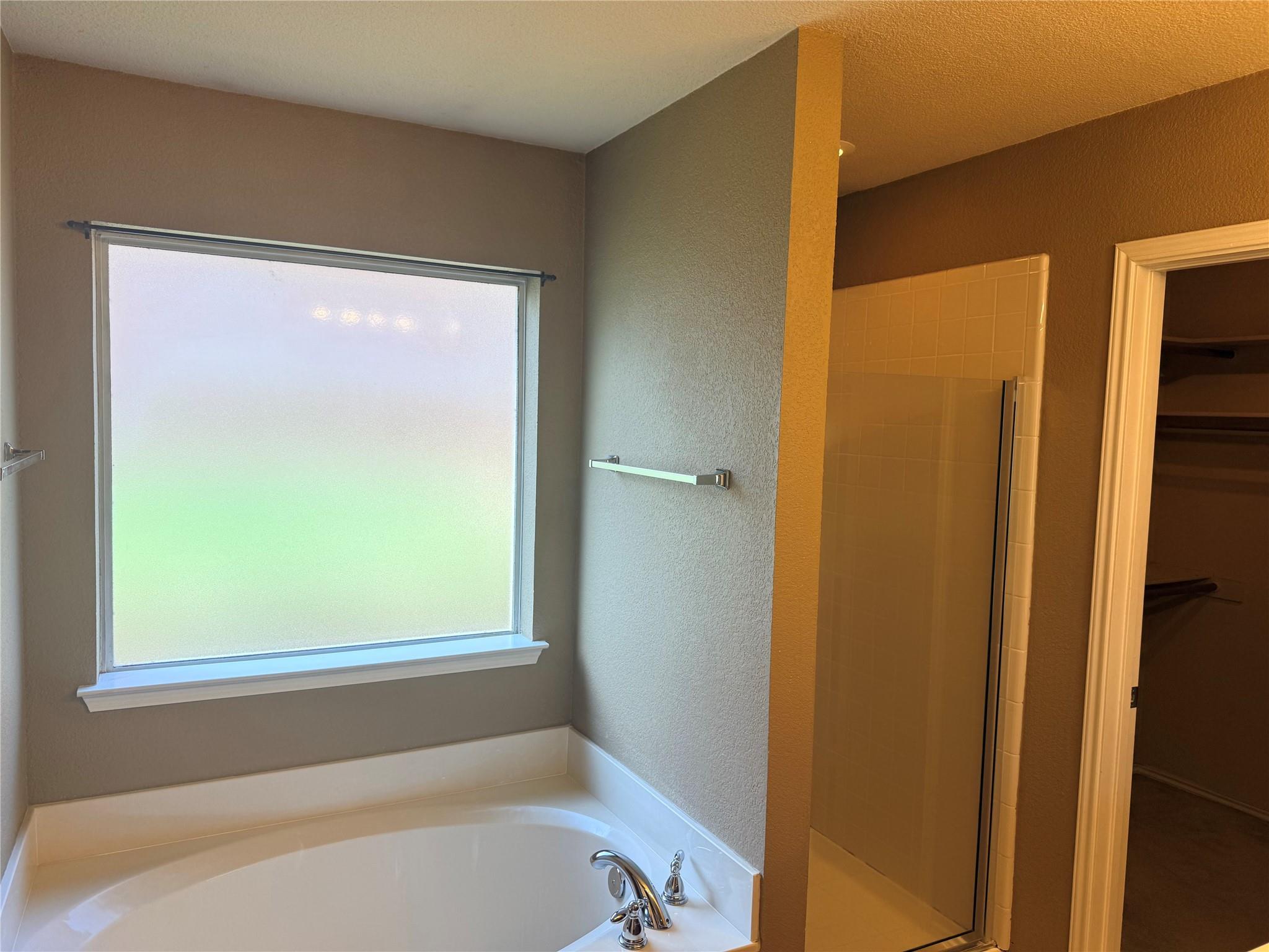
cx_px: 634
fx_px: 880
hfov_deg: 71.6
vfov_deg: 56.8
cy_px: 476
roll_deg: -1.6
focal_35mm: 24
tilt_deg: -2.2
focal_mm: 6.76
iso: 64
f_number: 1.78
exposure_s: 1/120
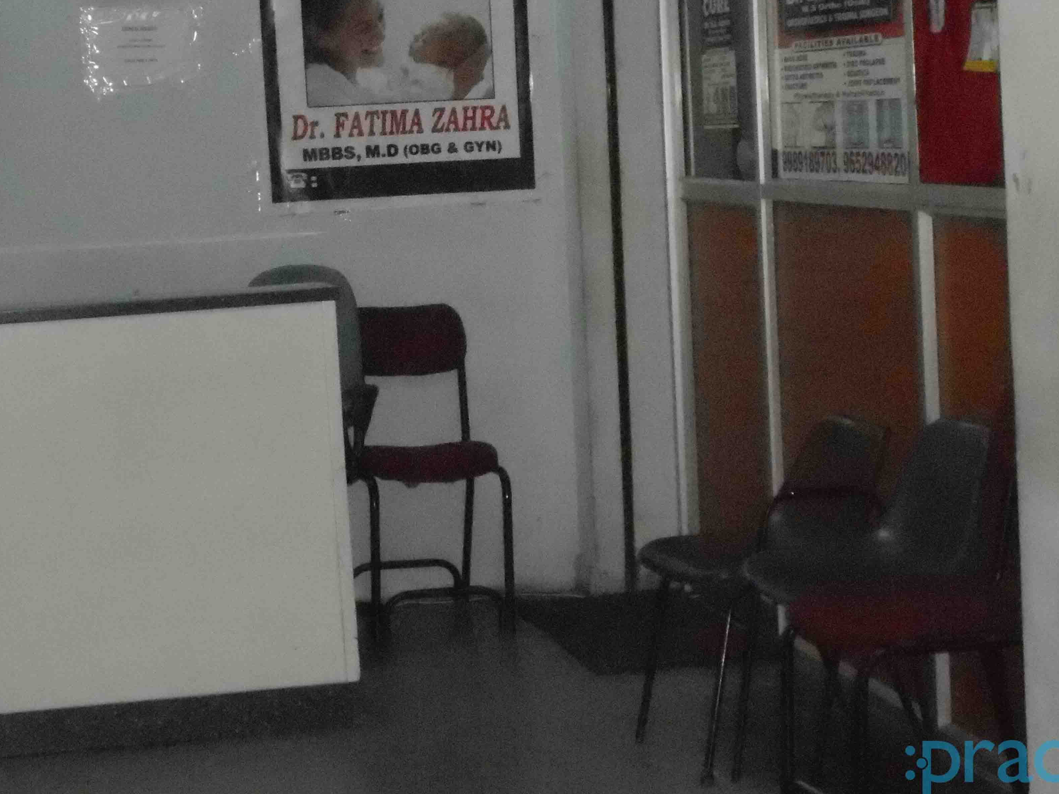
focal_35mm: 90
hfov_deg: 21.7
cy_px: 266
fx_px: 2753
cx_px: 426
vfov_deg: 16.4
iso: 1600
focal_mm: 11.8
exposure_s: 1/60
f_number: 5.3
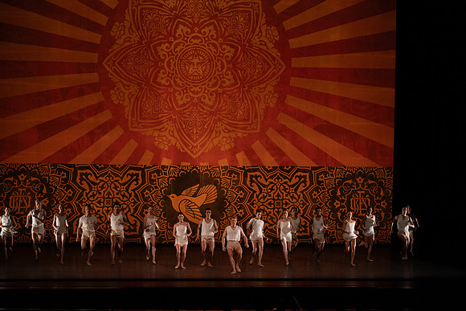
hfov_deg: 20.4
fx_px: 1295
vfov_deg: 13.7
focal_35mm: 100
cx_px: 233
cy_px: 156
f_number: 6.3
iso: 6400
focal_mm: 100
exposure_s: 1/400
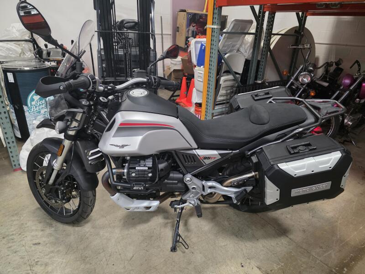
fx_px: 243
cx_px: 182
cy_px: 137
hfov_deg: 73.9
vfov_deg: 58.9
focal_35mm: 23
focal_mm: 6.3
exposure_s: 1/120
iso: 1250
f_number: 1.7
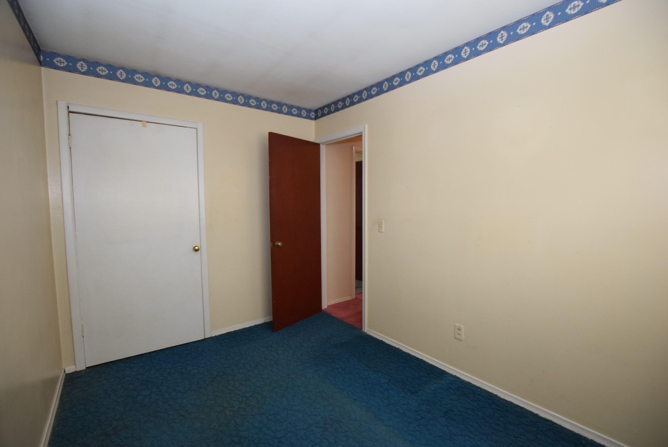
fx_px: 279
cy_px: 224
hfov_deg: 100.3
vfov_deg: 77.4
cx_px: 334
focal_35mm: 15
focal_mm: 10
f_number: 3.5
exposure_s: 1/60
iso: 1600
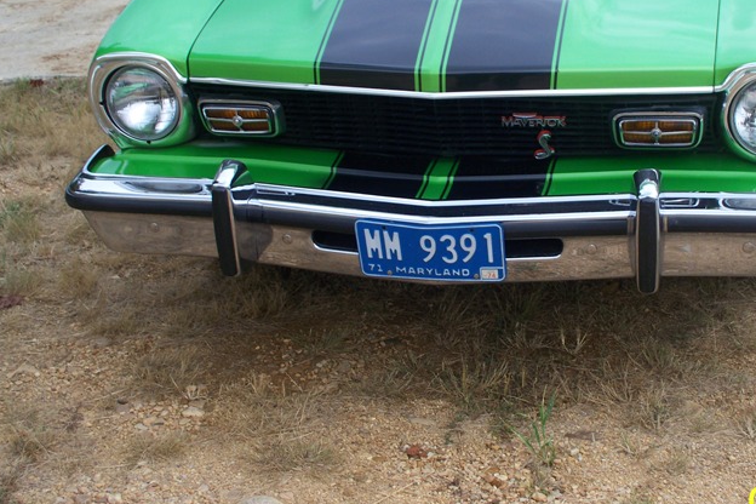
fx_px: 1260
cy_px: 164
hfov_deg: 33.3
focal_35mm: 60
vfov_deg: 22.5
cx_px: 451
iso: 64
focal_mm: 7.54
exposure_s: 1/320
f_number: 2.8
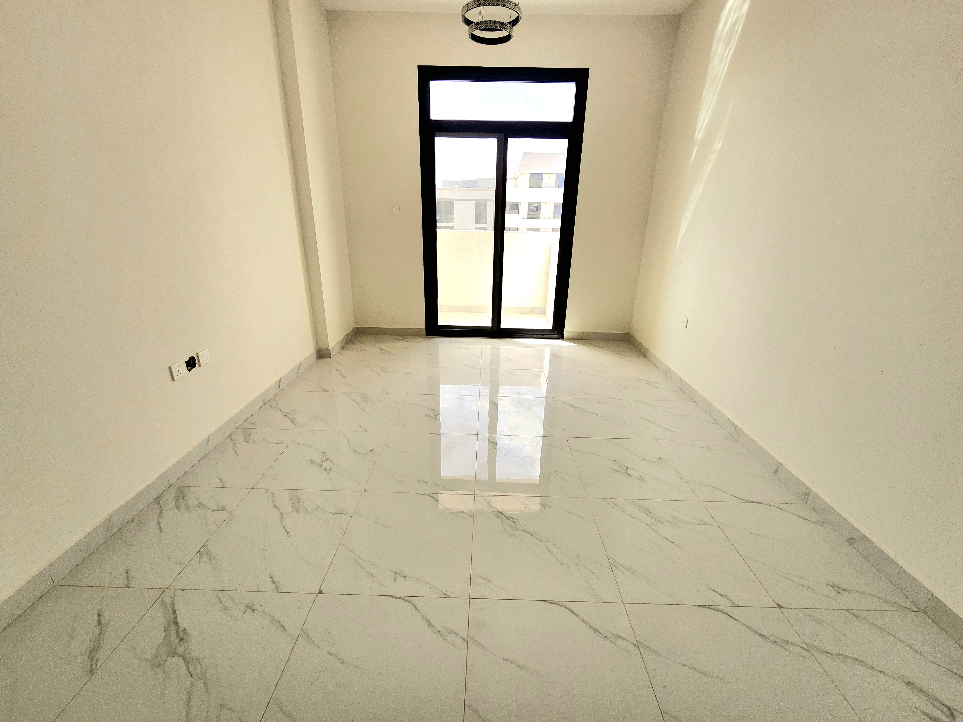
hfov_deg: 106.2
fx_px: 362
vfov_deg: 89.9
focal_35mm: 13
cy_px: 361
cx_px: 482
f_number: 2.2
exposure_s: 1/120
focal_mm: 2.2
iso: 50
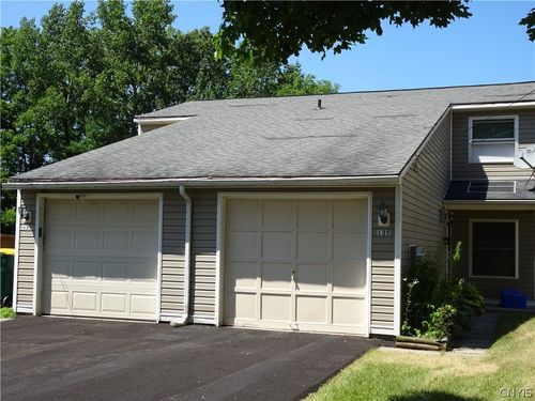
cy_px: 200
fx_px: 680
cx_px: 268
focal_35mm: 44
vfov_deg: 32.9
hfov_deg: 42.9
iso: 80
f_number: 4.5
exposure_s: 1/400
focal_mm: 7.58
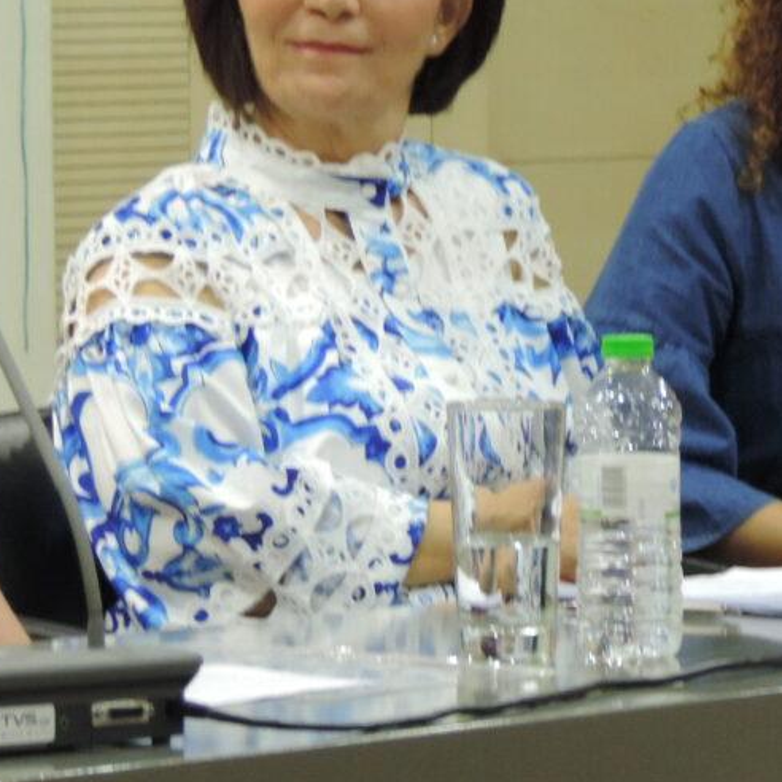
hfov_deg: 5.6
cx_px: 586
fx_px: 8000
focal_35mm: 313
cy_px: 188
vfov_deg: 5.6
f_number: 4.5
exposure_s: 1/15
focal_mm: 30.3
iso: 800
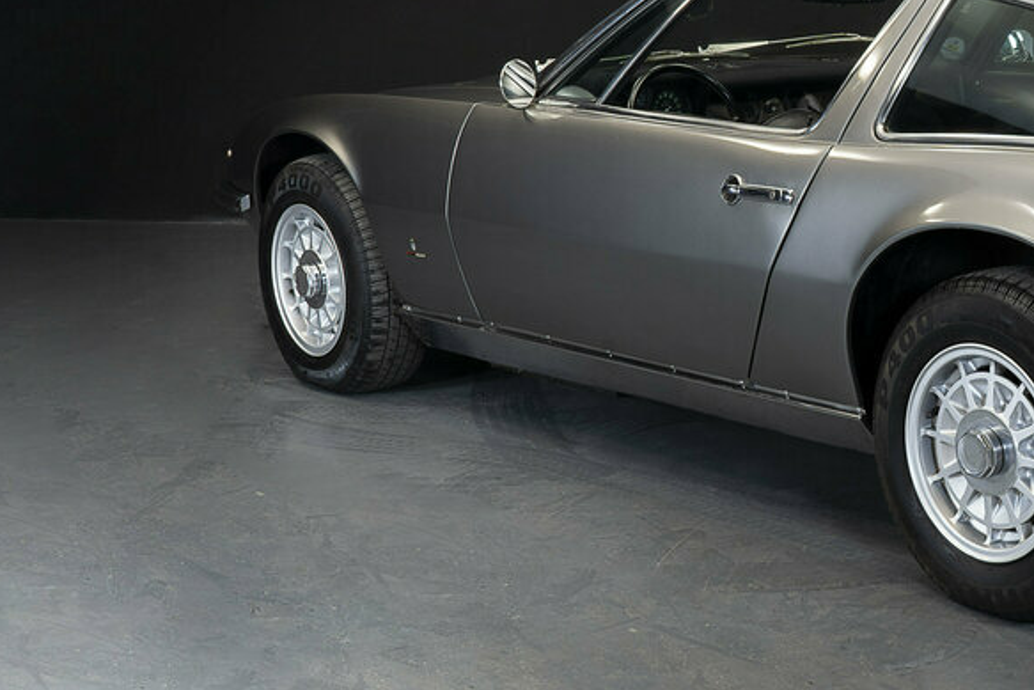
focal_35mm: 70
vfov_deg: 19.4
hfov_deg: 27.1
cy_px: 236
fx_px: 2011
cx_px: 1045
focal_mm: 34
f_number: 11
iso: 250
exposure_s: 1/1.25
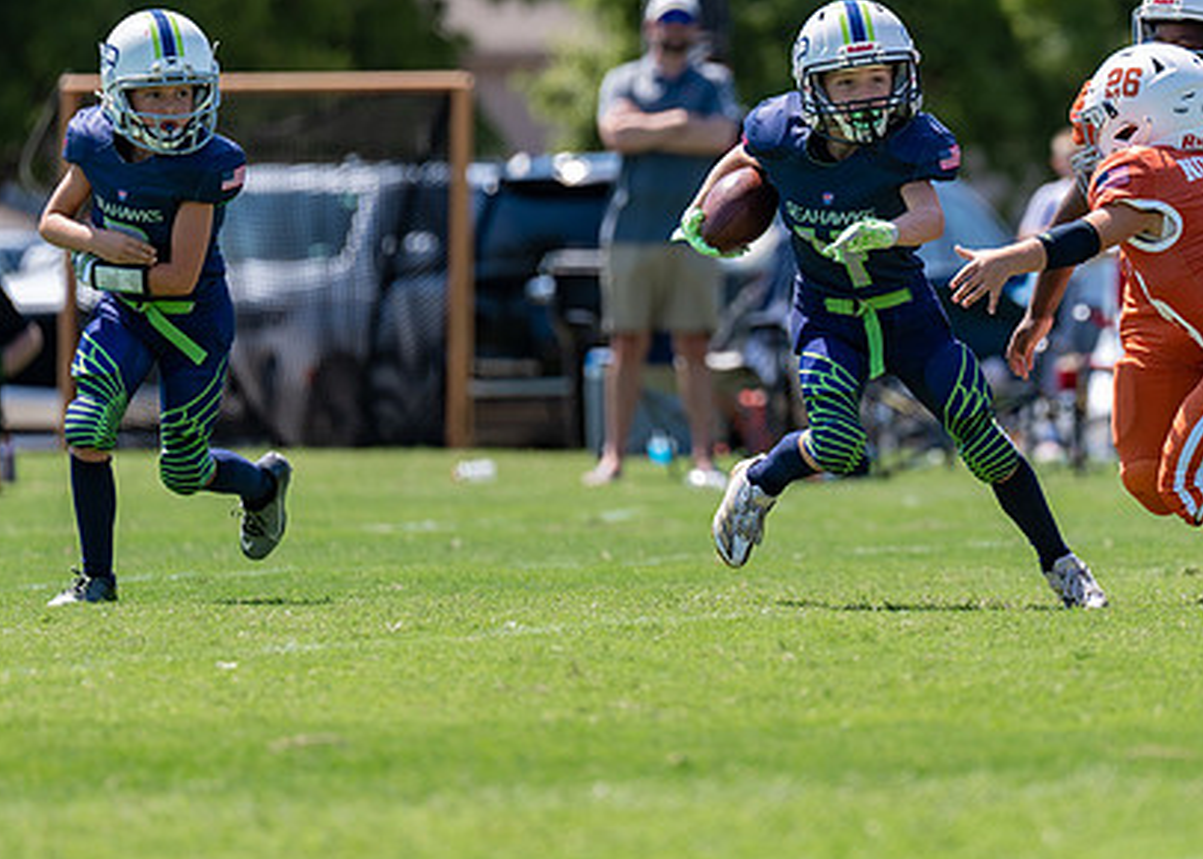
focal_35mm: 445
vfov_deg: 3.2
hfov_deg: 4.5
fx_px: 15204
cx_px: 927
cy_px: 271
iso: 100
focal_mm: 200
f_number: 2.8
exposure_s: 1/1600
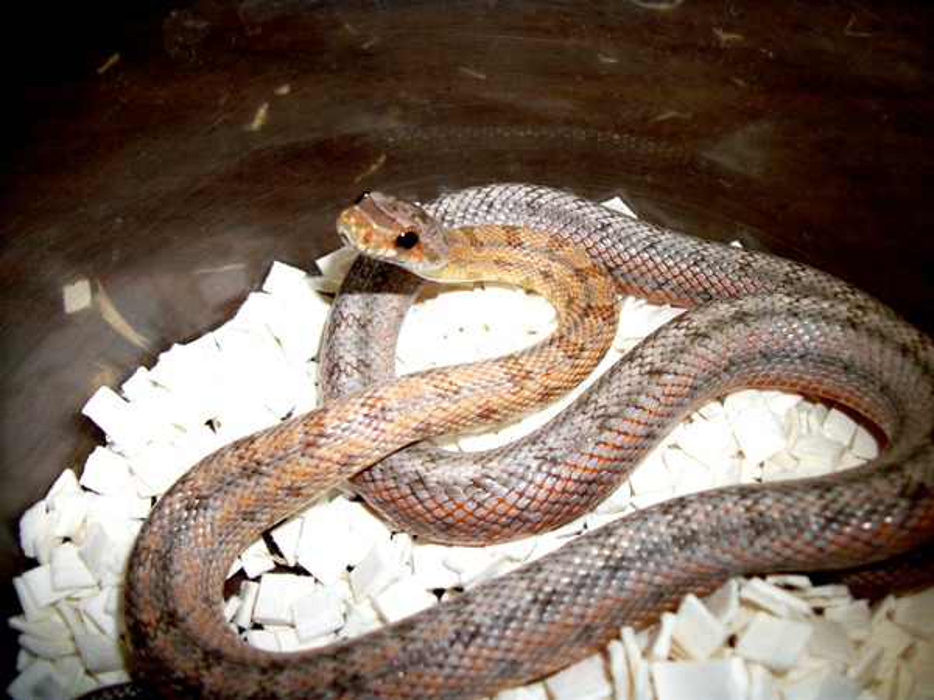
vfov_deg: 44.2
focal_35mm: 32
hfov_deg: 56.8
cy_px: 350
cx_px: 467
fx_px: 863
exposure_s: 1/60
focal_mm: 5.7
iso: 80
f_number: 2.9
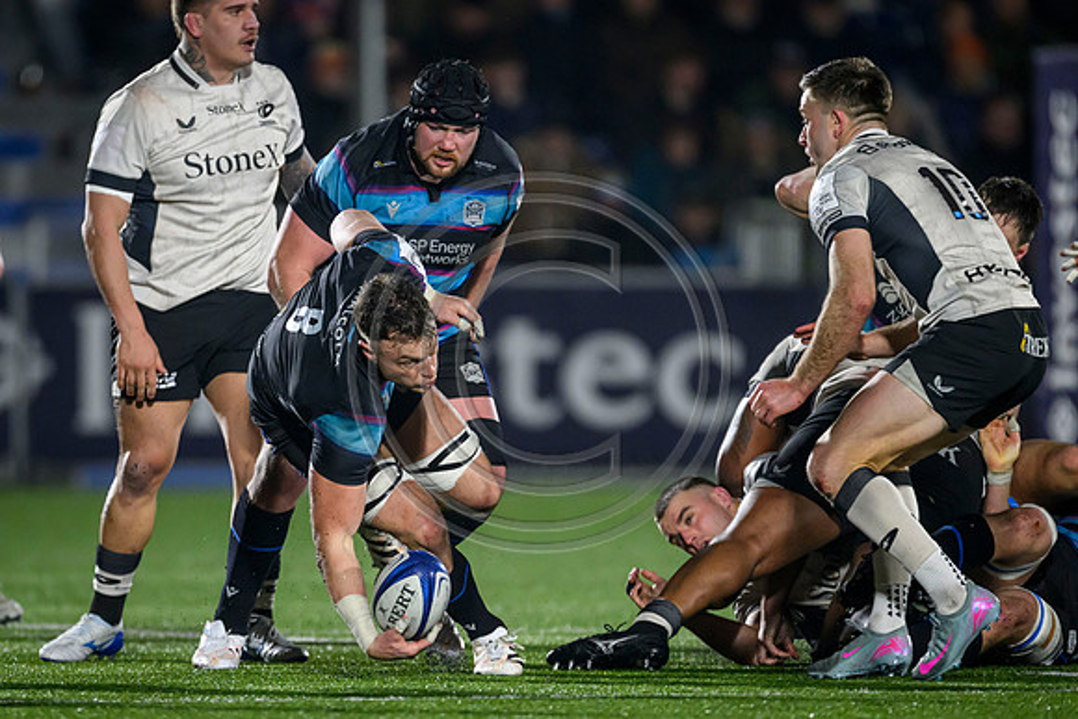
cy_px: 493
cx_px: 403
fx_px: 23462
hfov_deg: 2.6
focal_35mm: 783
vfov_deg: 1.8
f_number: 4
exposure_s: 1/1250
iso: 5000
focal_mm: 560
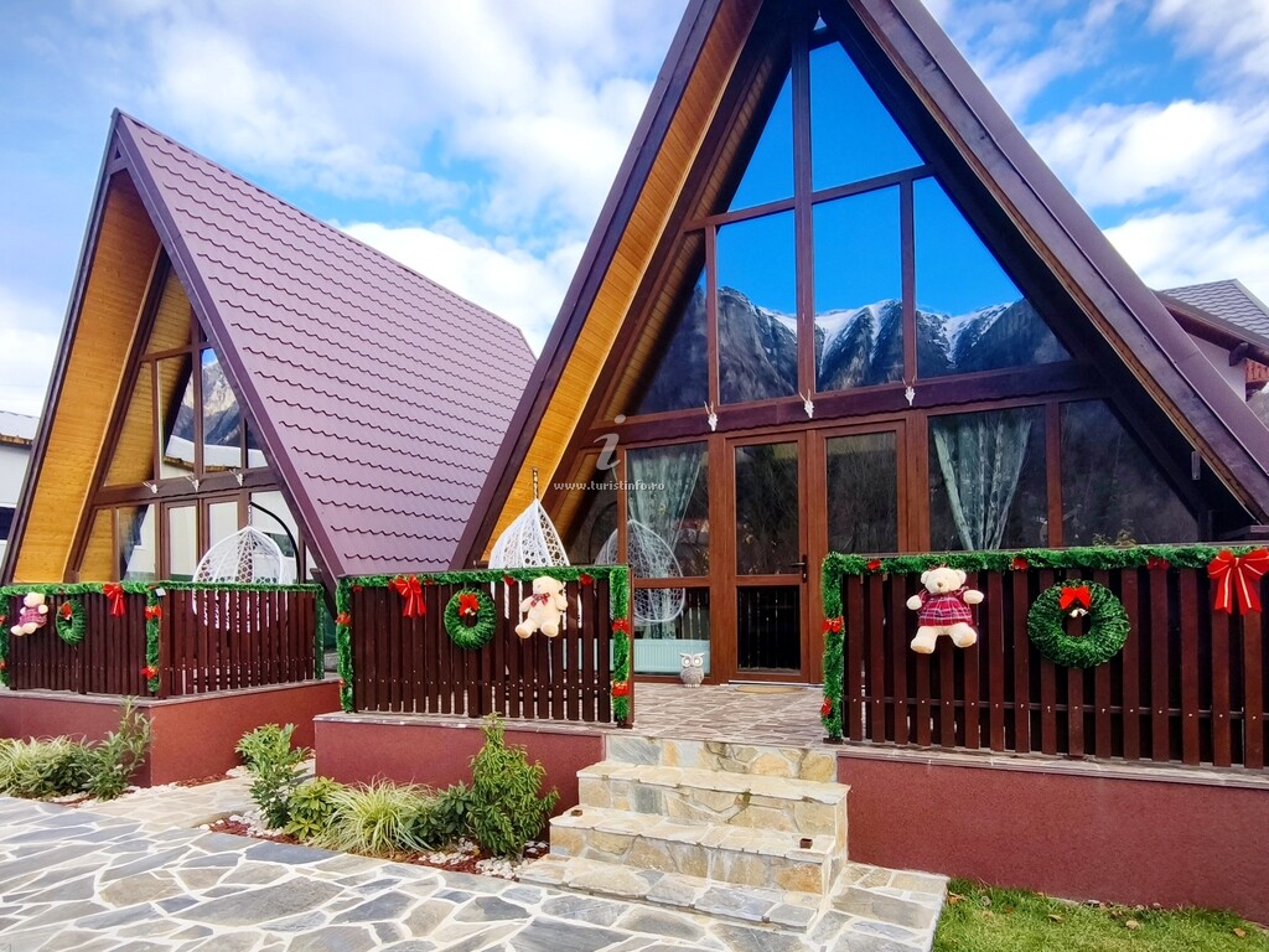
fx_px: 807
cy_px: 476
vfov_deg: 61.1
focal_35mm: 22
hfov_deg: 76.4
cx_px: 634
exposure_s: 1/567
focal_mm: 1.91
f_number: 2.2
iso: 50
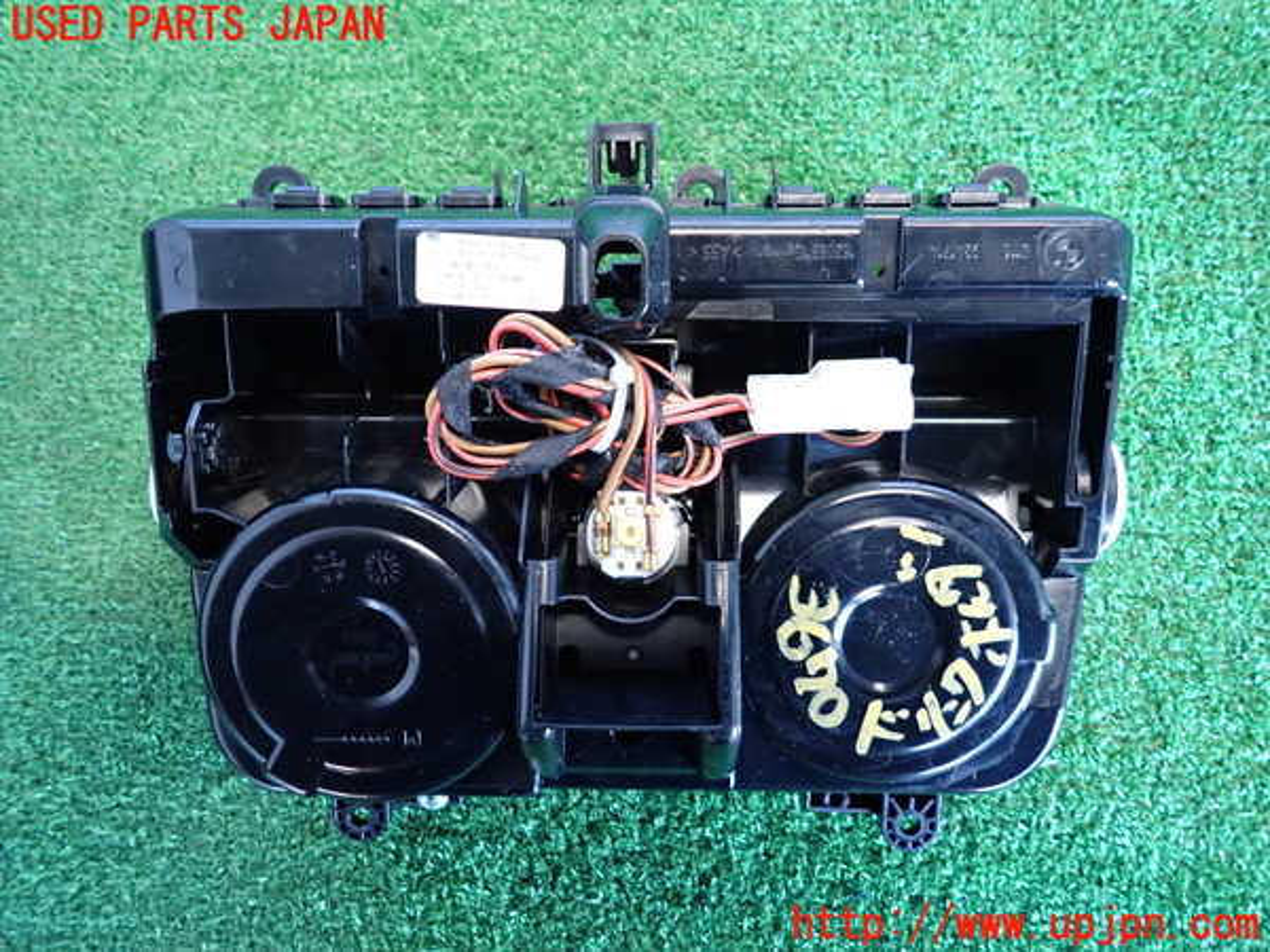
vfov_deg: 54.9
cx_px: 635
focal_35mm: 25
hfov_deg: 69.4
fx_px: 917
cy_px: 476
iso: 500
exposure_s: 1/30
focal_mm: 4.5
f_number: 2
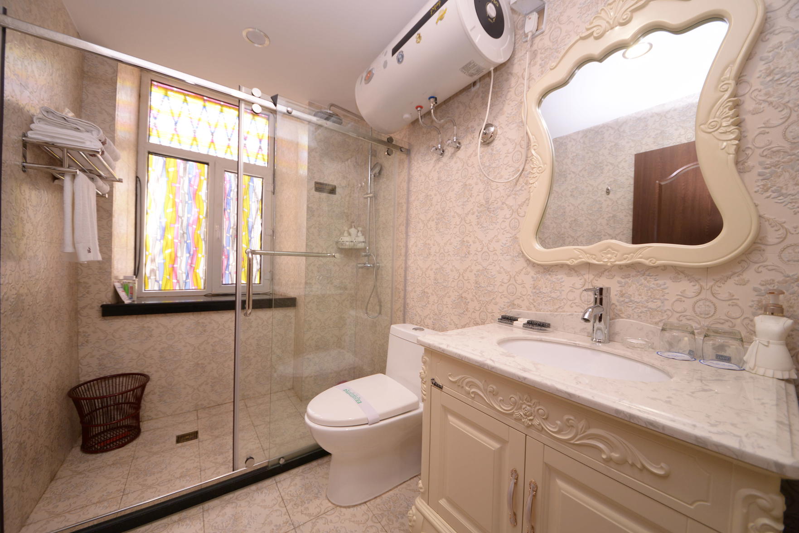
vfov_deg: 90.0
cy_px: 266
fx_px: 266
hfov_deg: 112.6
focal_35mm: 12
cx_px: 400
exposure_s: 1/30
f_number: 4.5
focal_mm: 12
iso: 800
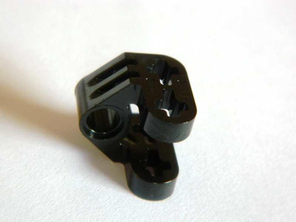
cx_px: 148
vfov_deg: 14.4
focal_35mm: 103
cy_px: 111
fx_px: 881
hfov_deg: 19.1
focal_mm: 18.6
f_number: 4.5
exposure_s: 1/30
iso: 400
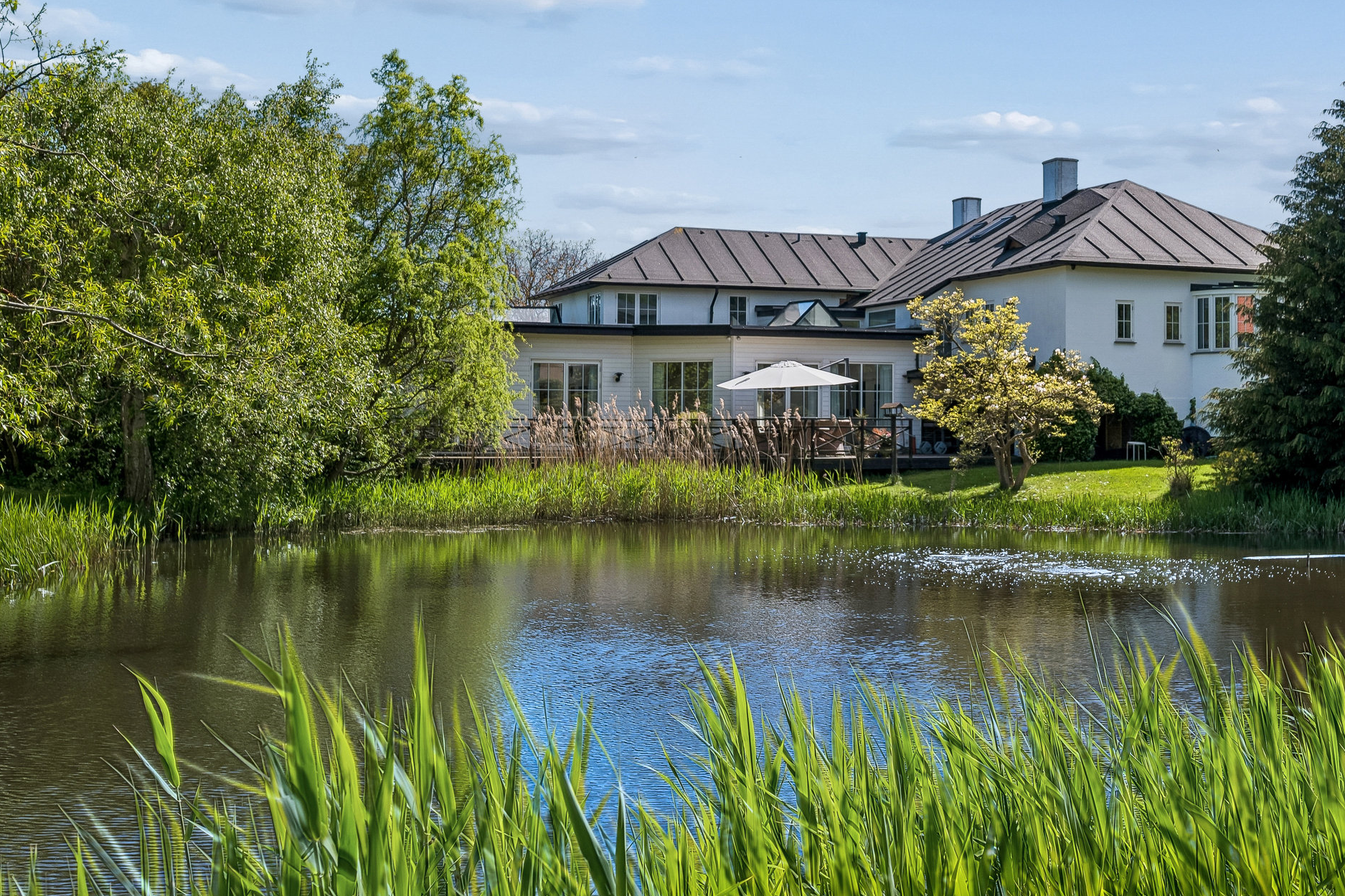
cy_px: 326
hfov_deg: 40.6
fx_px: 1793
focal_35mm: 48
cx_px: 906
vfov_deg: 28.0
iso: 100
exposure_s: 1/500
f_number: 6.3
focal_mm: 30
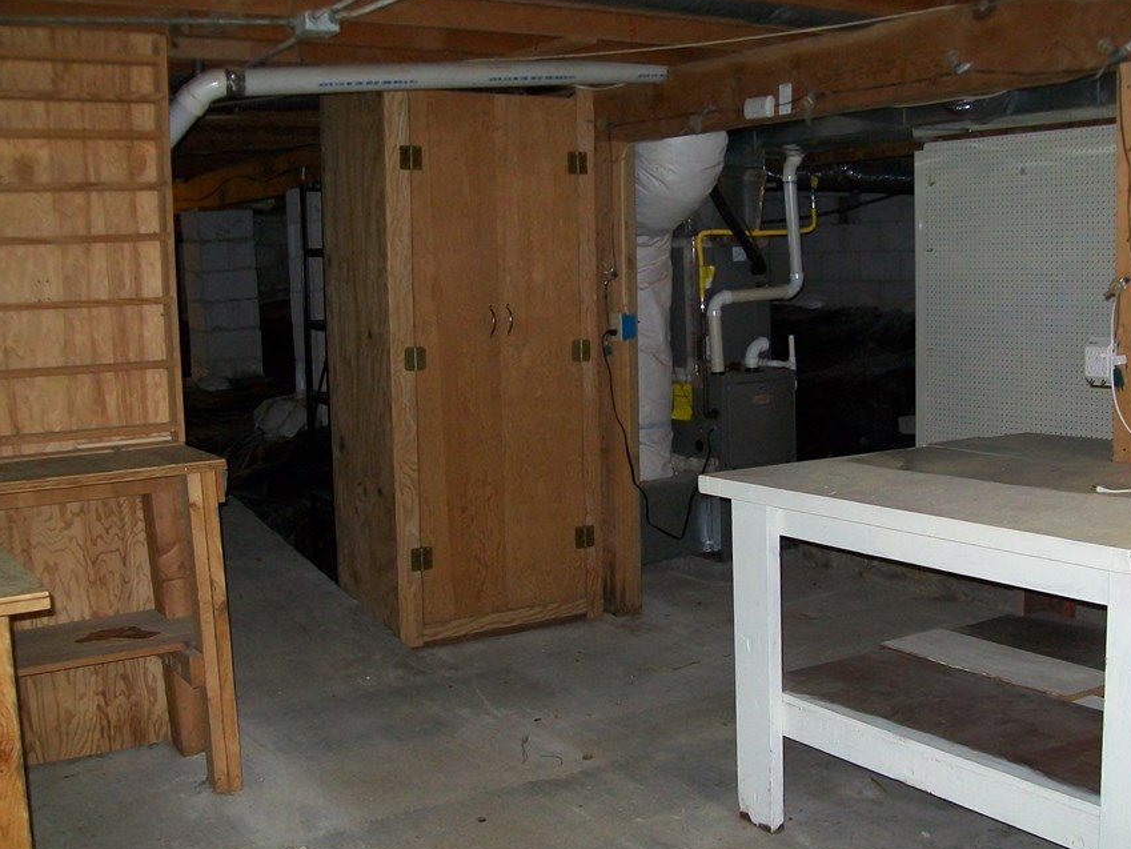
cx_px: 617
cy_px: 420
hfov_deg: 45.7
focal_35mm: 41
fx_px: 1340
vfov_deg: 35.1
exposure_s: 1/60
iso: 160
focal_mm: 6.1
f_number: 2.7
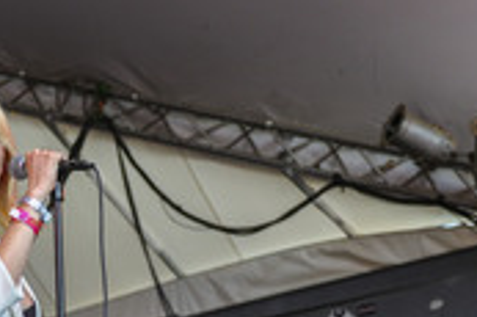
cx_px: 102
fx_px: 1377
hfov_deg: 19.5
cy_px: 361
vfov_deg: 12.9
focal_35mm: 104
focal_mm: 40
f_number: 2.8
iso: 1000
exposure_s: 1/500
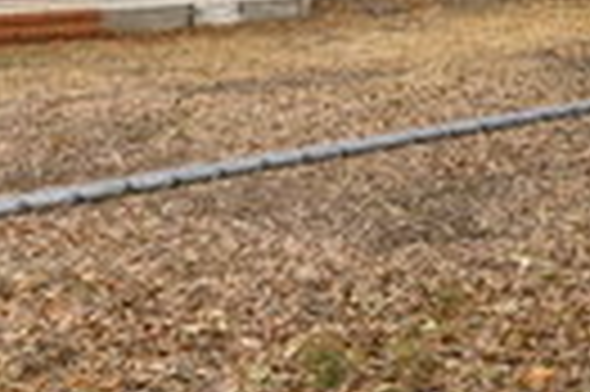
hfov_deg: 24.2
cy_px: -117
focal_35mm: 66
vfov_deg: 19.0
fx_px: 1080
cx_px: 878
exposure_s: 1/800
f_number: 8
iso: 250
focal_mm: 12
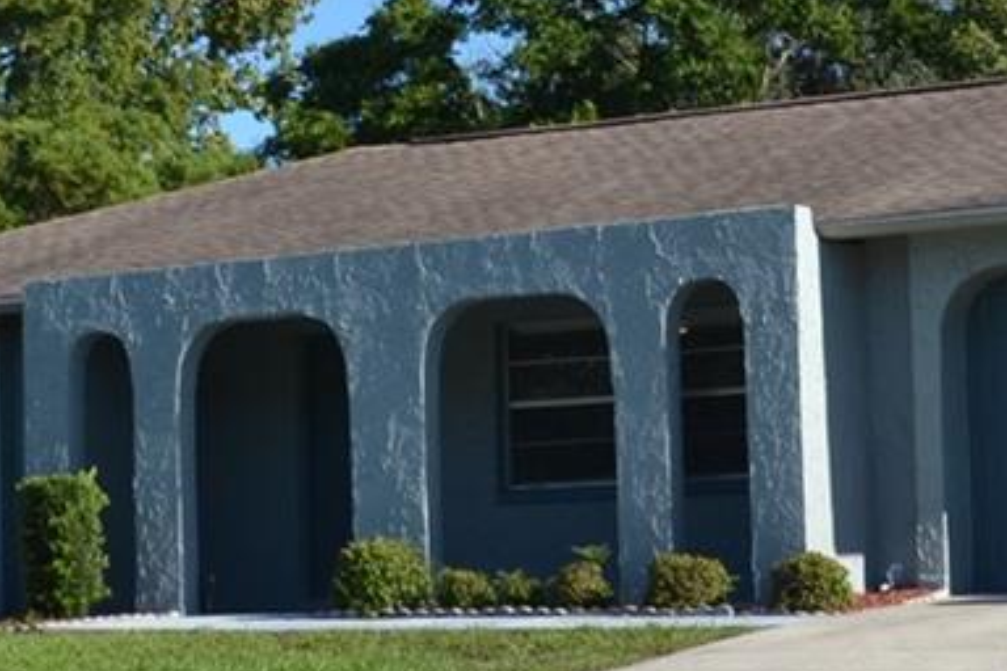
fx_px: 3496
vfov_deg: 11.0
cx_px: 698
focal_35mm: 125
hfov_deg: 16.3
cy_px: 239
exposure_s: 1/250
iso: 100
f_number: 8
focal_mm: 20
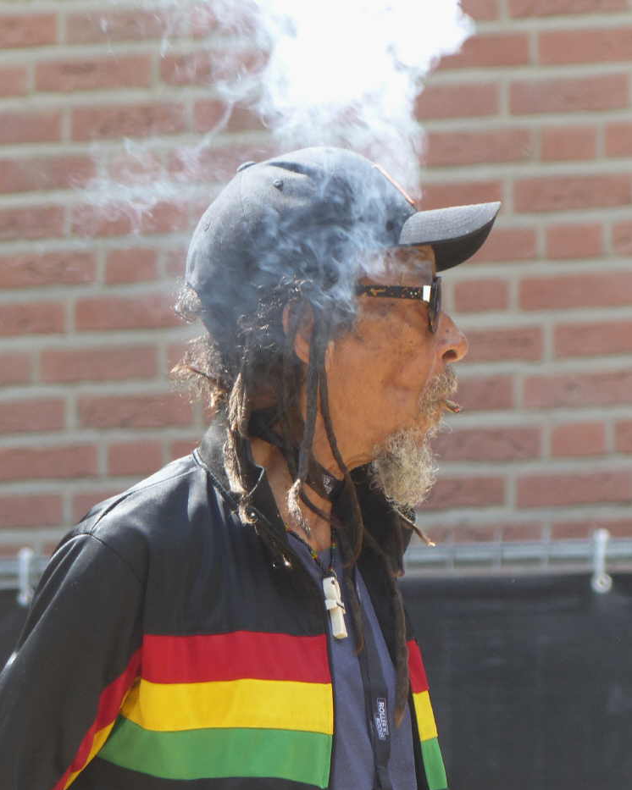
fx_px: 13378
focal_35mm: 572
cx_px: 316
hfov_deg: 2.7
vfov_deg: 3.4
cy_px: 403
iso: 100
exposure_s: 1/160
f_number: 4
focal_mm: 98.5
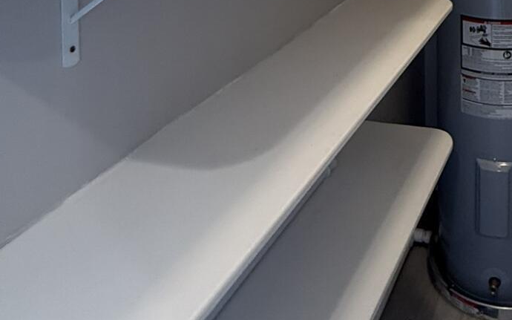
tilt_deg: -3.6
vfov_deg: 24.1
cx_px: 467
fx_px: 600
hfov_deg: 42.2
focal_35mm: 43
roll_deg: -0.6
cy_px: -148
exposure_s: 1/60
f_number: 2.2
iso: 250
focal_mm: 2.22
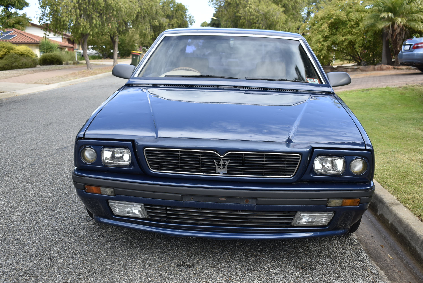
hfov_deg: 49.5
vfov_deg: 34.3
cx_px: 212
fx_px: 459
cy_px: 142
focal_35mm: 39
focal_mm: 26
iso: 220
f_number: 5.6
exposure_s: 1/250
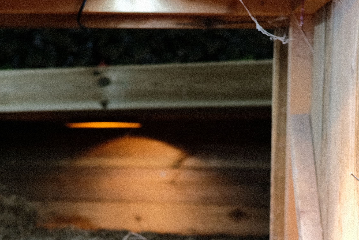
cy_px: 292
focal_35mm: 128
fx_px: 1276
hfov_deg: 16.0
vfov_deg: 10.5
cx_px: 150
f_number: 2.8
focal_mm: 32
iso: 200
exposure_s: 1/60
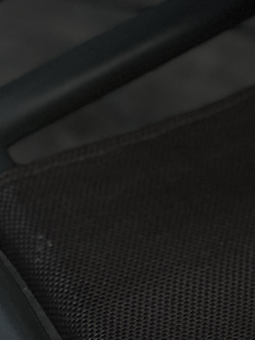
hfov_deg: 4.1
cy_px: -366
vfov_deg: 5.4
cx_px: 581
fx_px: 3534
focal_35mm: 360
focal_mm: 9
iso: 25
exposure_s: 1/211
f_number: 2.8
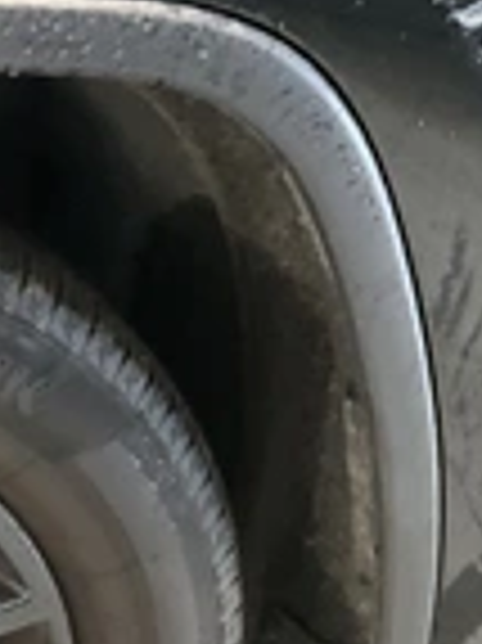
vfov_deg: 23.4
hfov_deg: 16.3
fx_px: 1506
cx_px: -275
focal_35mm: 81
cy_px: 599
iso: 320
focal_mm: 3
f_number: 1.8
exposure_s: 1/53
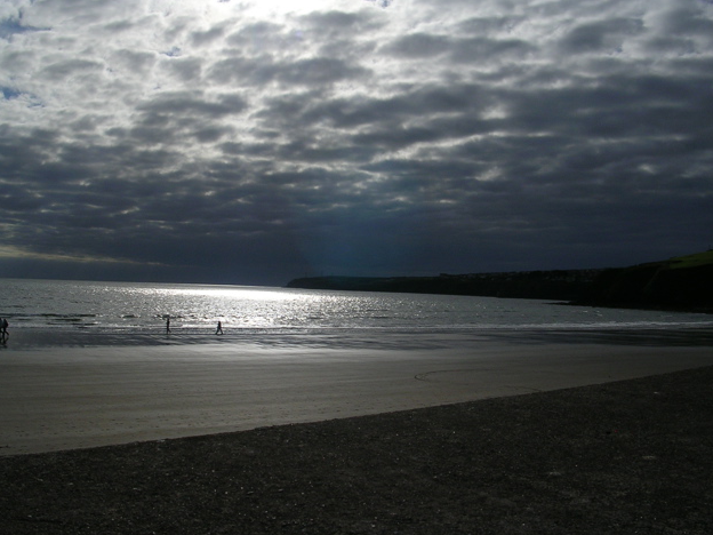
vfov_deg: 36.8
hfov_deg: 47.9
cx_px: 359
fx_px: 803
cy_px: 272
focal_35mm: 39
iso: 50
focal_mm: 5.8
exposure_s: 1/1800
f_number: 5.6
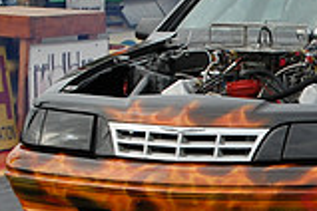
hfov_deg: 6.8
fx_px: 2658
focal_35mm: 302
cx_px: 337
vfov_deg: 4.5
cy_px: 211
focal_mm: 55
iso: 400
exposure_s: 1/800
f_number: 5.6
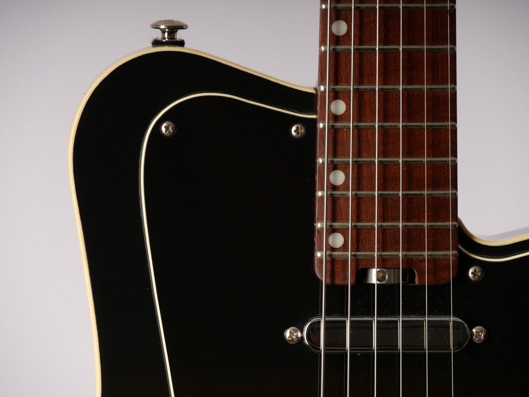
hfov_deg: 7.6
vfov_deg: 5.7
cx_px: 264
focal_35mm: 260
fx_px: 3973
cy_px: 198
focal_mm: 130
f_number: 7.1
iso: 200
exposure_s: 1/200
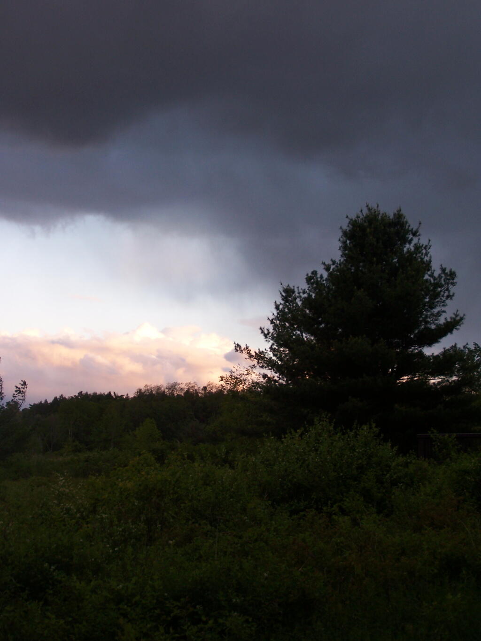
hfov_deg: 24.8
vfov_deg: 32.7
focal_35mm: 59
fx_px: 1093
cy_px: 320
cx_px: 240
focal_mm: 9.8
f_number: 3.1
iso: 80
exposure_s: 1/80
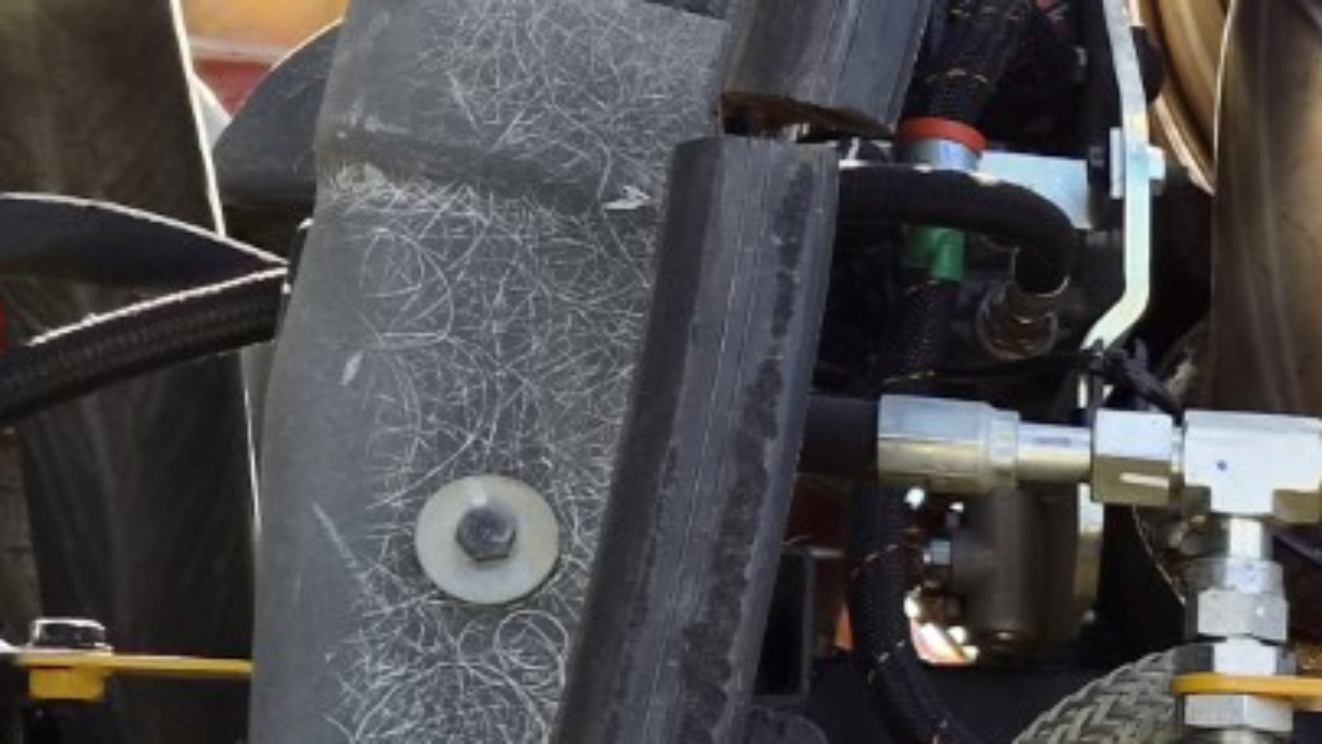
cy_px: 920
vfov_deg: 13.2
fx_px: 3120
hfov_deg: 21.3
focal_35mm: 89
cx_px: 1799
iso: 80
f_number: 1.8
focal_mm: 5.4
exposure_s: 1/2600
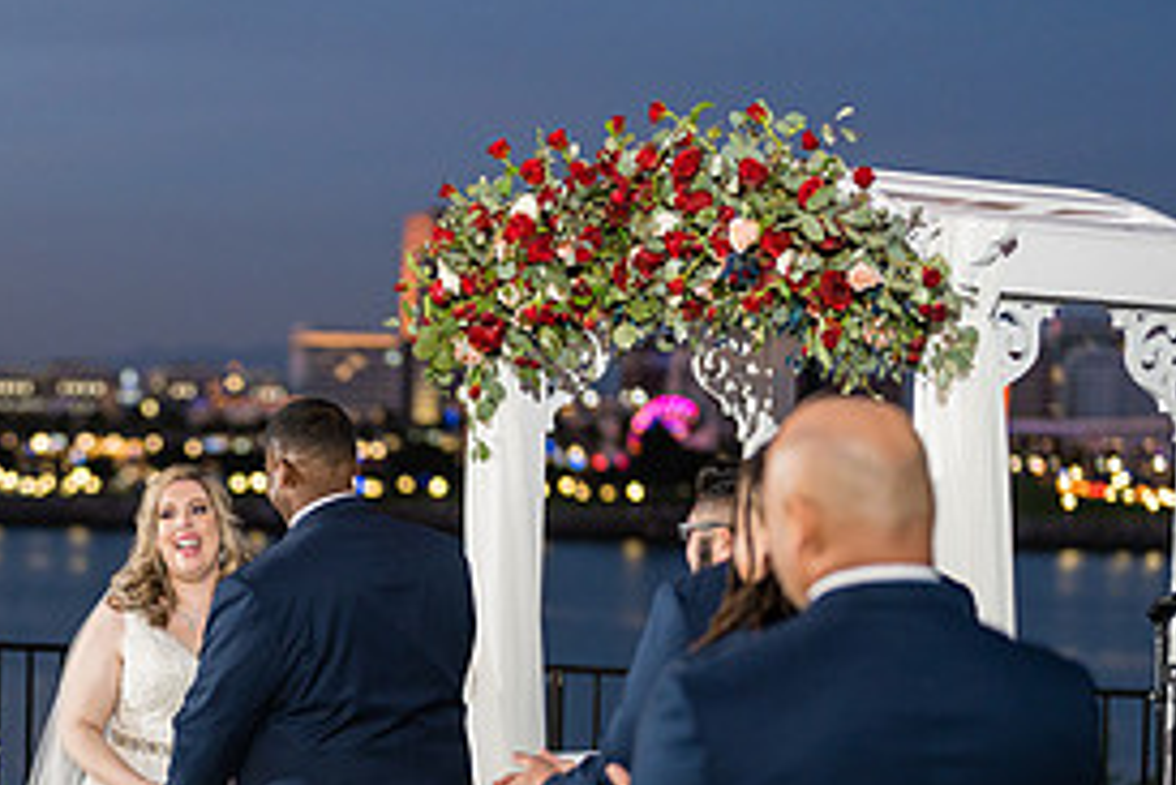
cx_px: 193
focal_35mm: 106
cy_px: 637
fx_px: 3464
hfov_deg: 19.0
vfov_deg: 12.9
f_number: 1.2
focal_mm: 50
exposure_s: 1/250
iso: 800
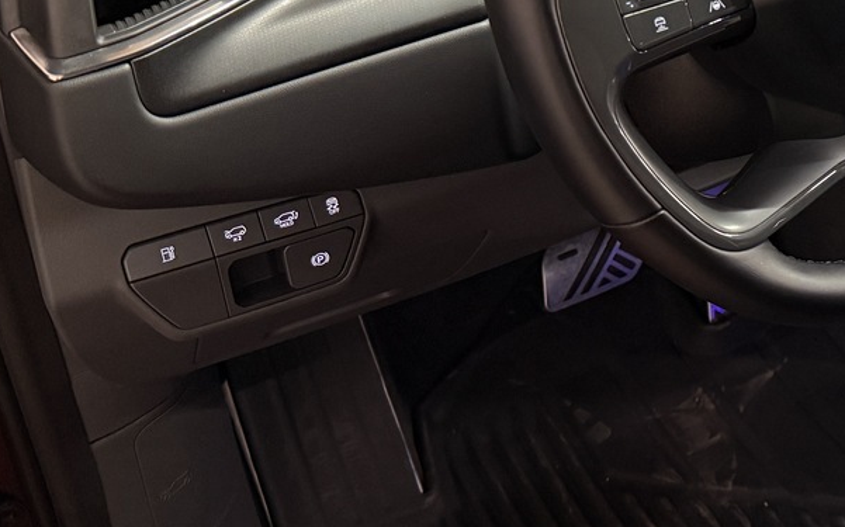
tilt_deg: -30.8
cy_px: 38
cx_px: 896
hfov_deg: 30.5
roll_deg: -3.0
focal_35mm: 61
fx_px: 1404
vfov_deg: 20.8
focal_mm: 6.76
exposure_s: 1/60
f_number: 1.78
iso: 320
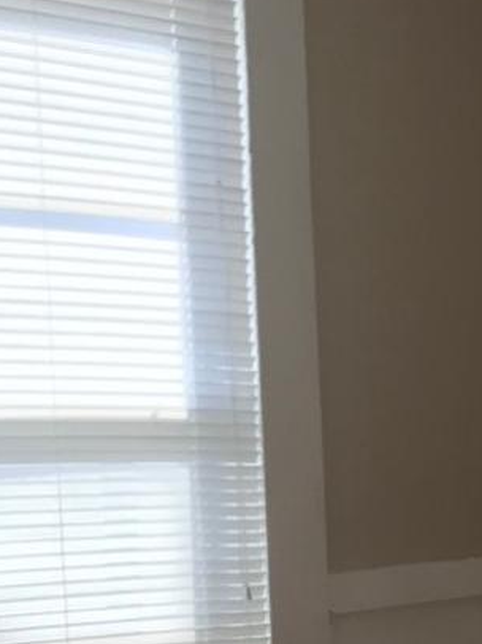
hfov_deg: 10.4
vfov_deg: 13.8
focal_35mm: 138
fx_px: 2565
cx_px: 699
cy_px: 828
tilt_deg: -8.1
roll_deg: +0.7
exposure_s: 1/194
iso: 20
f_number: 1.8
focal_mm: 3.99
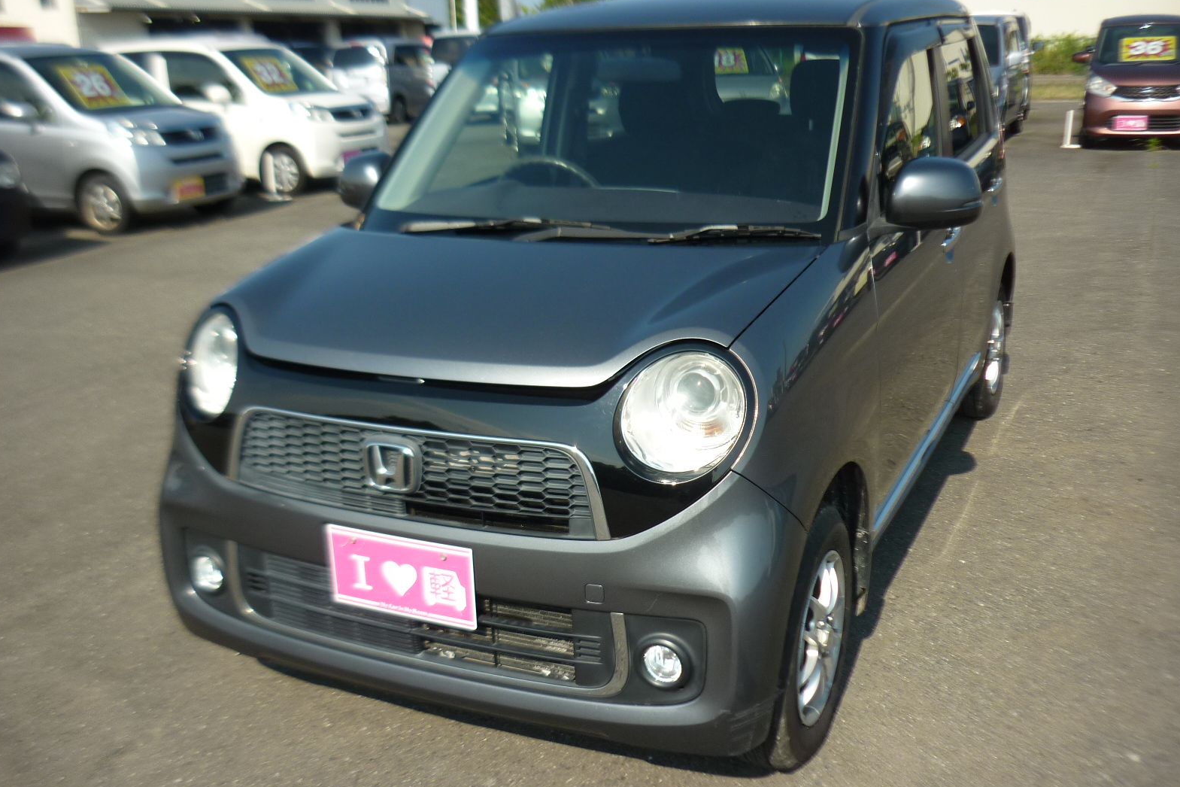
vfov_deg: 37.8
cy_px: 406
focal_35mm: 35
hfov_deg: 54.4
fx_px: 1147
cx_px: 593
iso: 80
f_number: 2.8
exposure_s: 1/800
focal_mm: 5.5
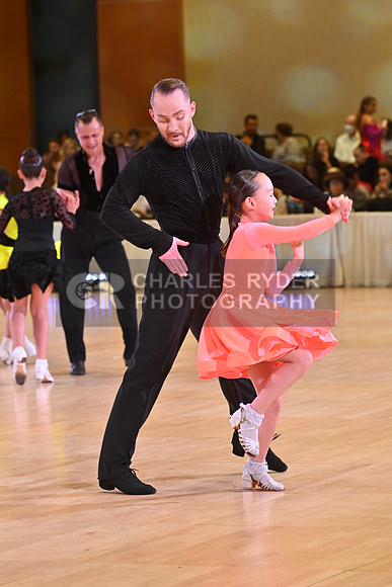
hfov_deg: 8.3
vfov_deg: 12.4
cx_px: 196
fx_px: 2693
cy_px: 294
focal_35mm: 165
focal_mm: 165
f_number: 6.3
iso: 5000
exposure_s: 1/400
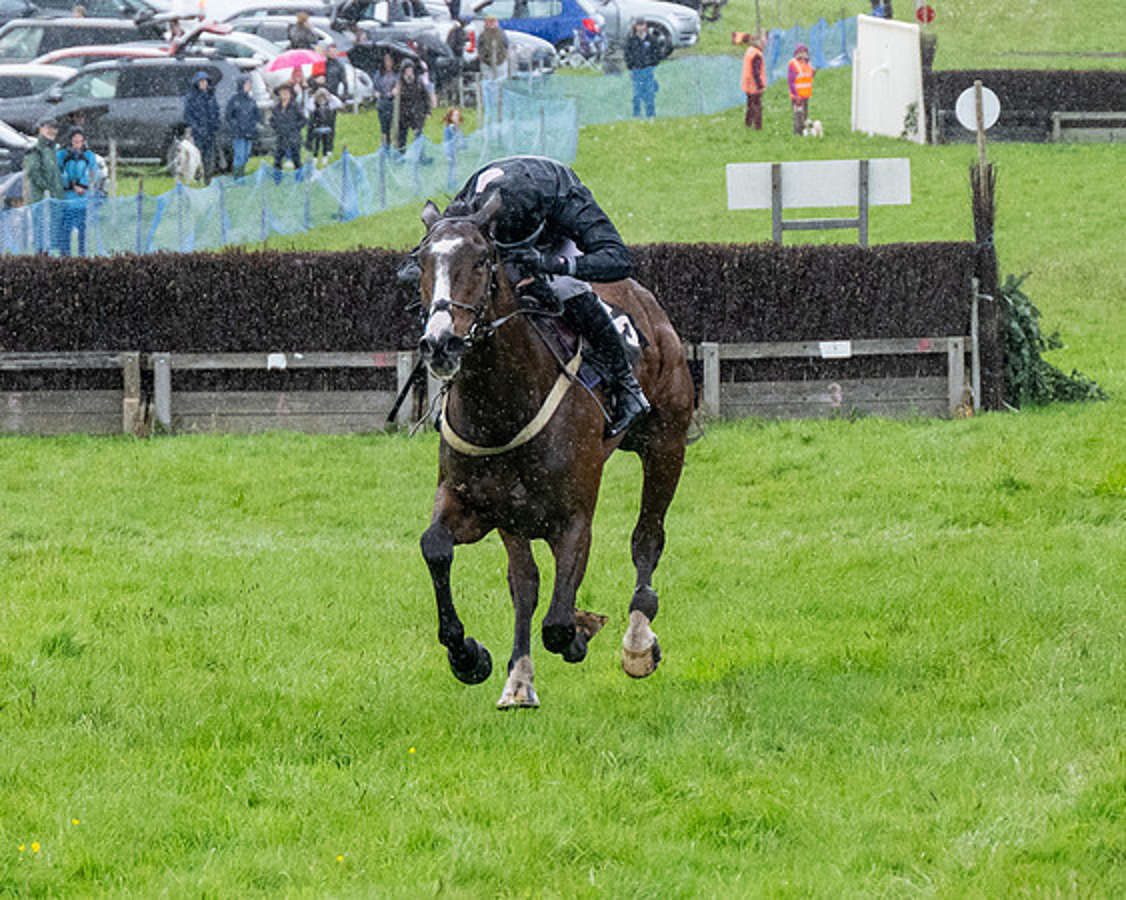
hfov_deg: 6.5
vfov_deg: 5.2
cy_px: 544
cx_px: 497
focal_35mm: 297
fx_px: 9892
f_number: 4
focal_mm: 98
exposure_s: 1/1000
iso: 2000
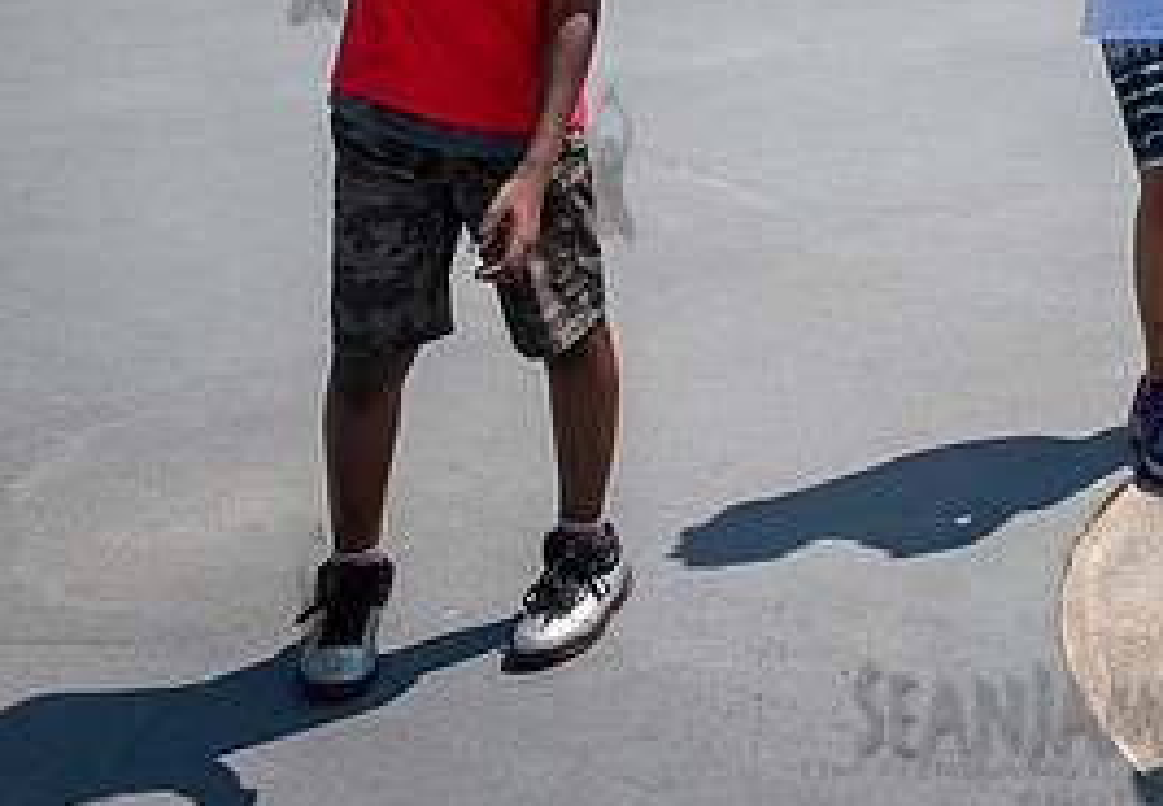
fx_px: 2354
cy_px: -94
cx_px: 1292
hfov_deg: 25.6
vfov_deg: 18.6
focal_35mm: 72
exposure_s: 1/2500
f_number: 5.6
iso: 400
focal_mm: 31
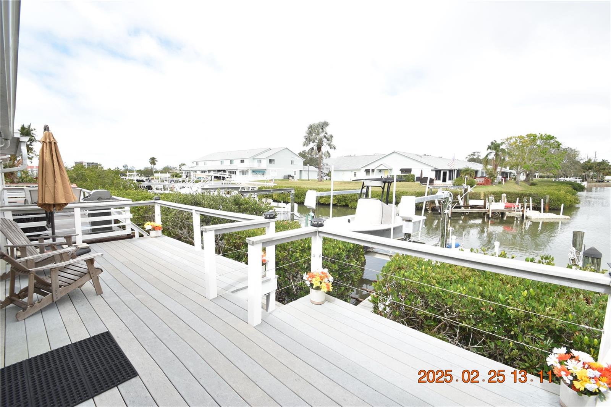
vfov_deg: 77.3
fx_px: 255
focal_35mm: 15
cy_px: 204
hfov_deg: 100.4
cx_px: 306
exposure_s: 1/250
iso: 200
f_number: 8
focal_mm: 10
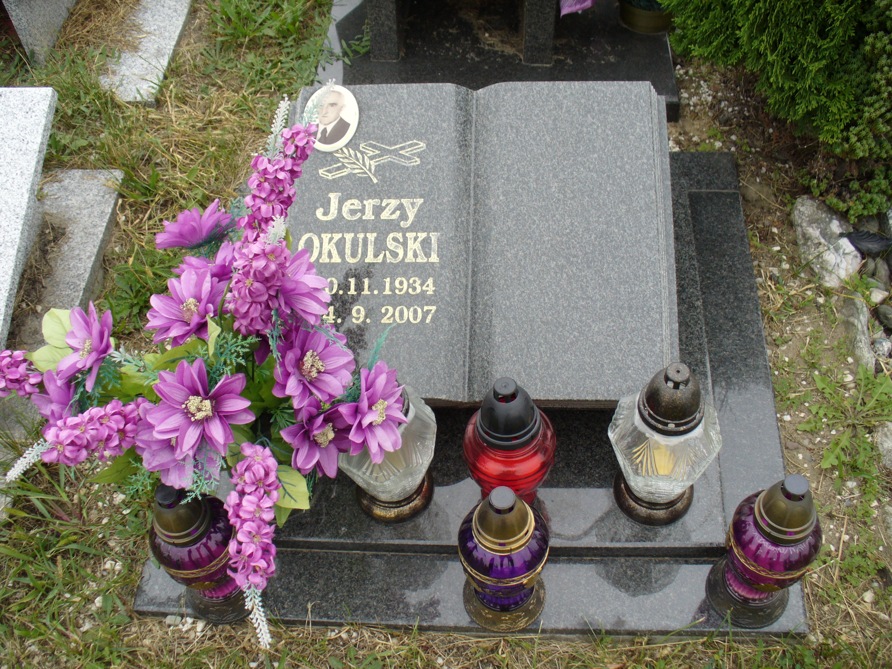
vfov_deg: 38.7
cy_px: 334
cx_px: 446
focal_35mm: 37
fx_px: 953
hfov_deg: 50.1
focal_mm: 6.1
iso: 80
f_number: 2.8
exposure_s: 1/160
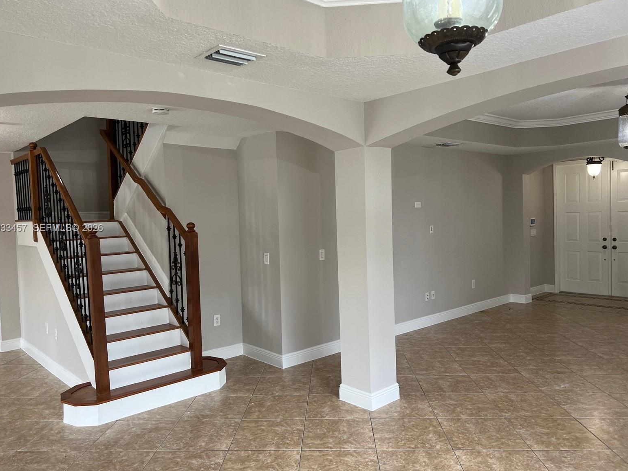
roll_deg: +2.3
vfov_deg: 51.4
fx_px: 490
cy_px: 229
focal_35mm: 27
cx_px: 302
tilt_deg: -1.8
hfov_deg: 65.3
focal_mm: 5.7
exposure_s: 1/60
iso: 64
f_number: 1.5
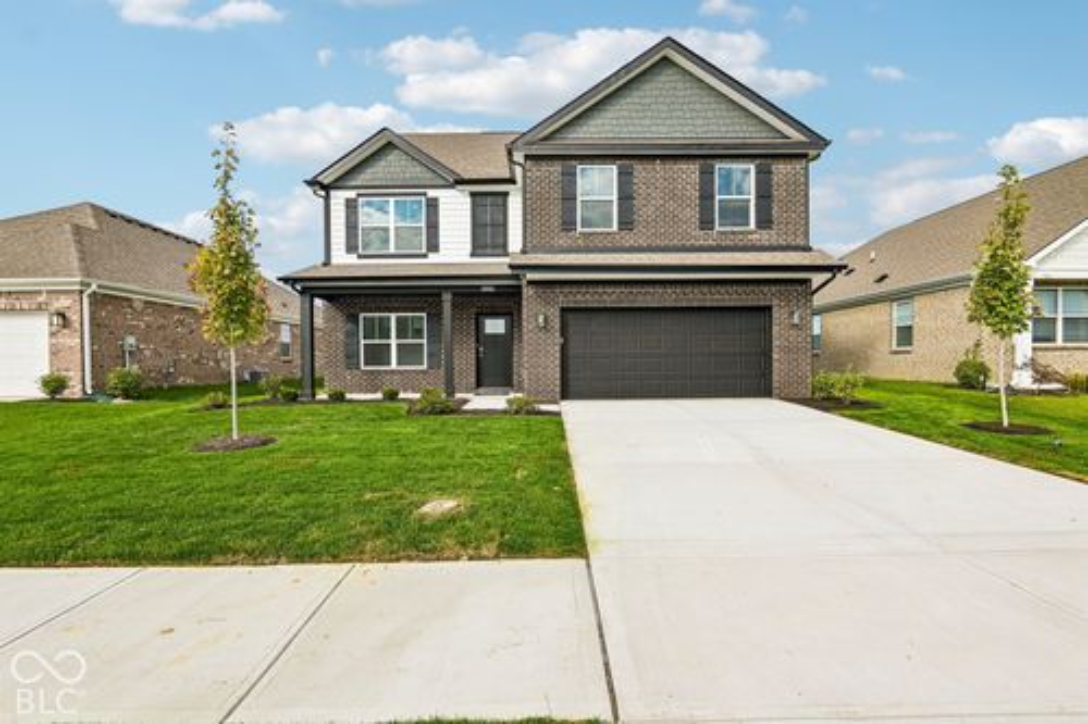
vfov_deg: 73.7
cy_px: 362
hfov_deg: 96.8
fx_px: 483
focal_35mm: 16
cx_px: 544
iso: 100
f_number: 8
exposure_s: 1/250
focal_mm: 16
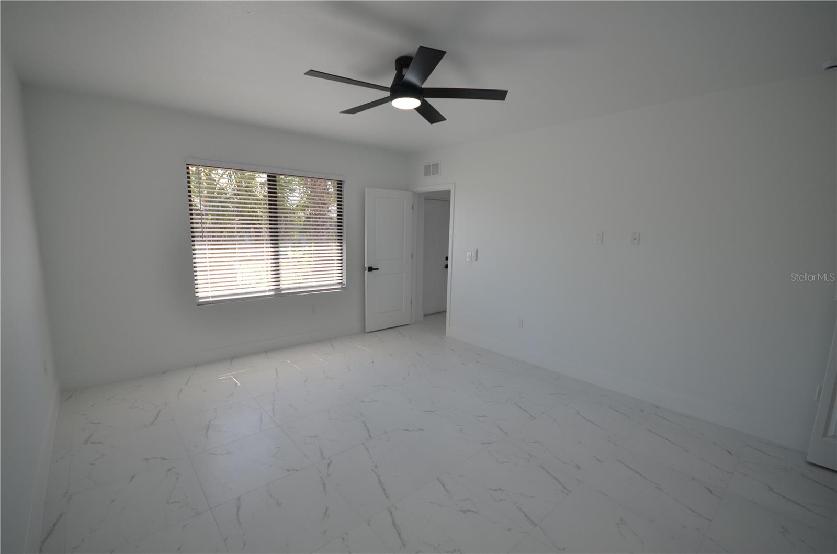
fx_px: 348
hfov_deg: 100.5
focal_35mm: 15
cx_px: 418
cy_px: 277
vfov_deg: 77.0
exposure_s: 1/125
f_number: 5.6
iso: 220
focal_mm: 10
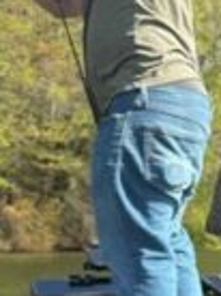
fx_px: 751
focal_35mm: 88
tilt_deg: +1.9
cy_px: 224
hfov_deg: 14.6
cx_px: 402
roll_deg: -0.5
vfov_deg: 22.1
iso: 80
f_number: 1.78
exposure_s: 1/2169
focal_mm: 6.76
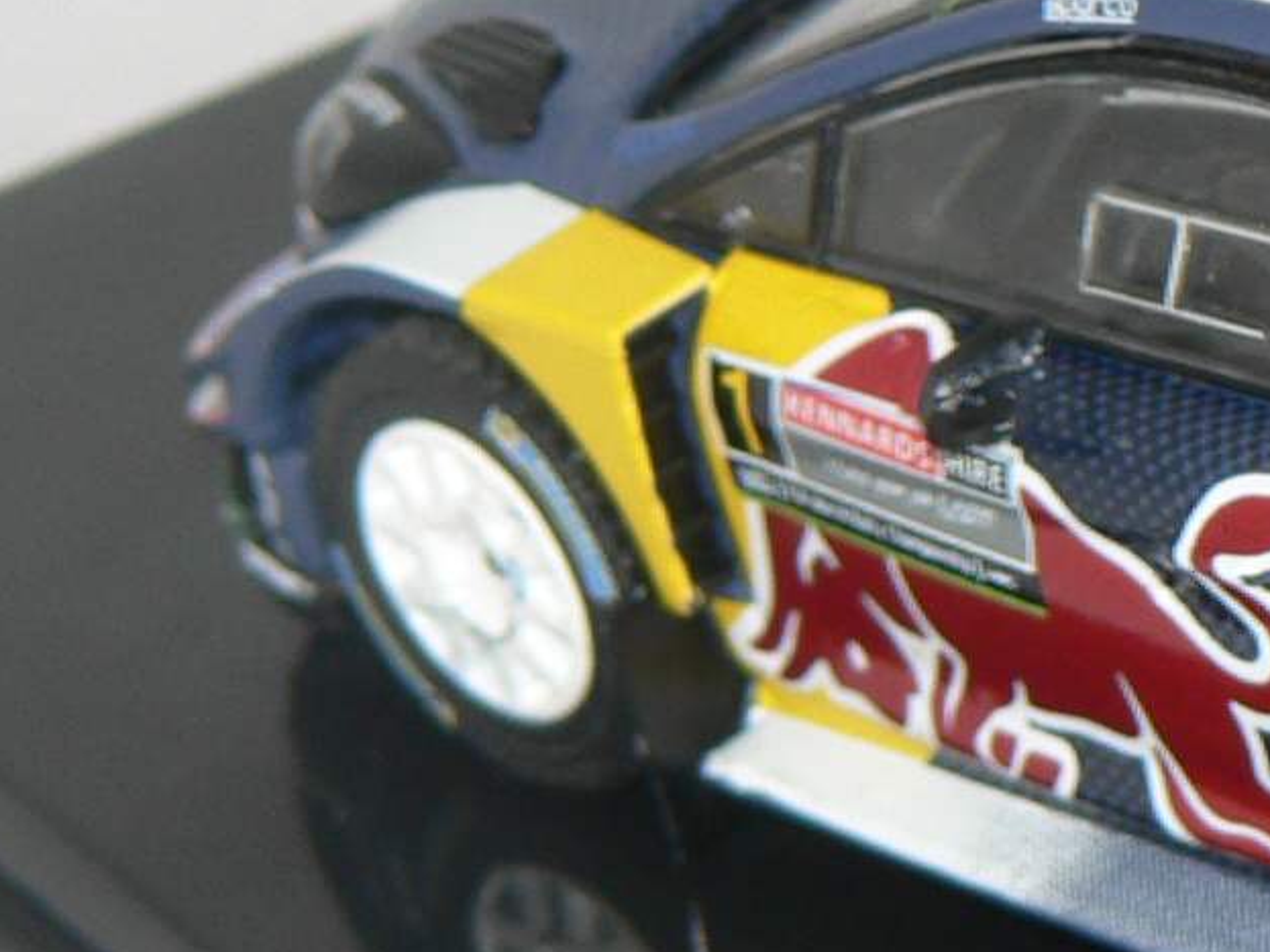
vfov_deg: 2.8
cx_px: 1776
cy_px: 734
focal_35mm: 534
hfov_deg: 3.7
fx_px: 19588
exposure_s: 1/60
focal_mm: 21.6
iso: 80
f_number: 3.2
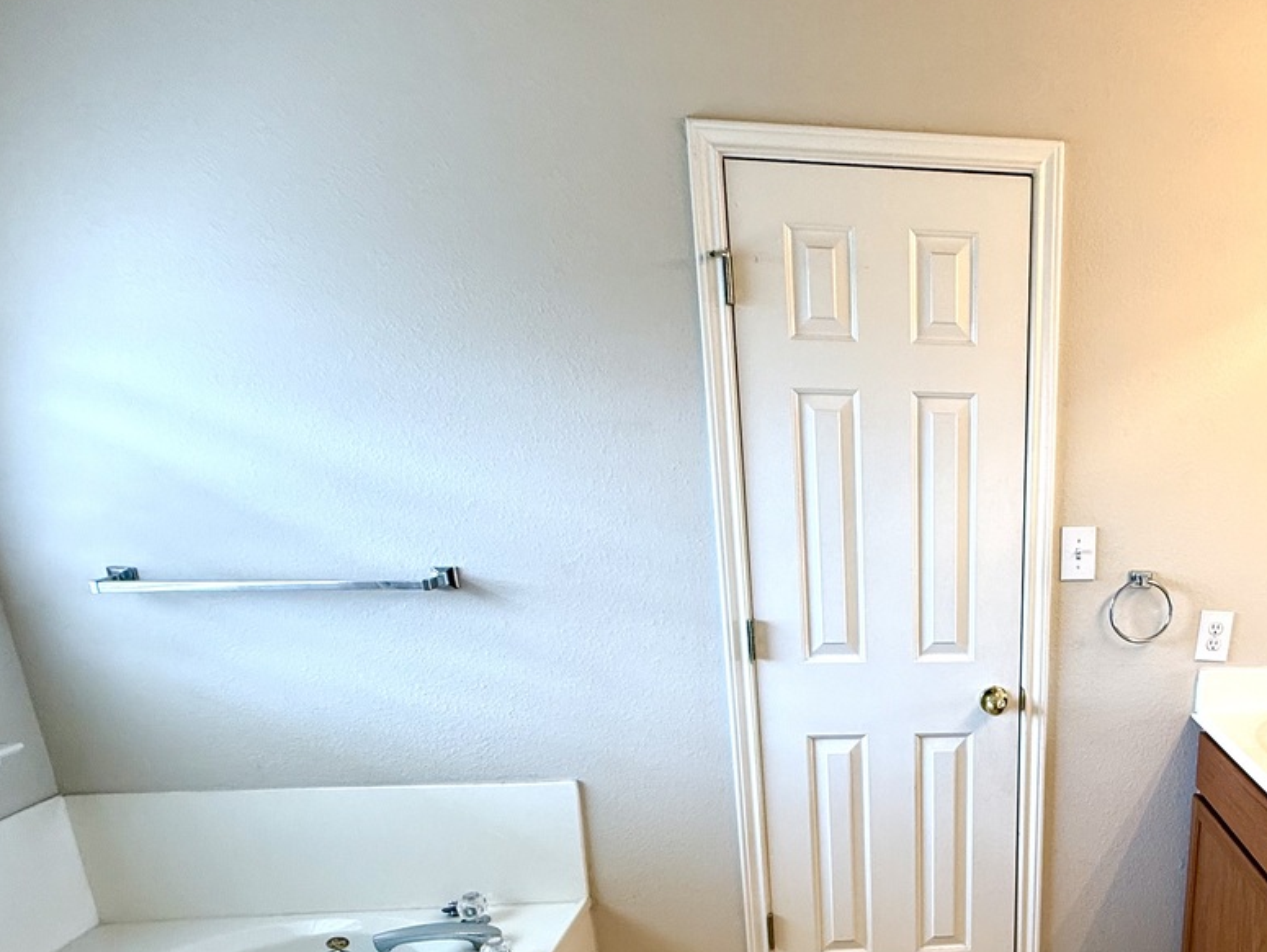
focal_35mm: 26
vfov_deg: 51.1
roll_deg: -1.2
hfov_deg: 61.2
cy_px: 702
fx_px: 952
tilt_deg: -16.2
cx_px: 1030
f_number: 2.2
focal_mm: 2.22
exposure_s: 1/120
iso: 100
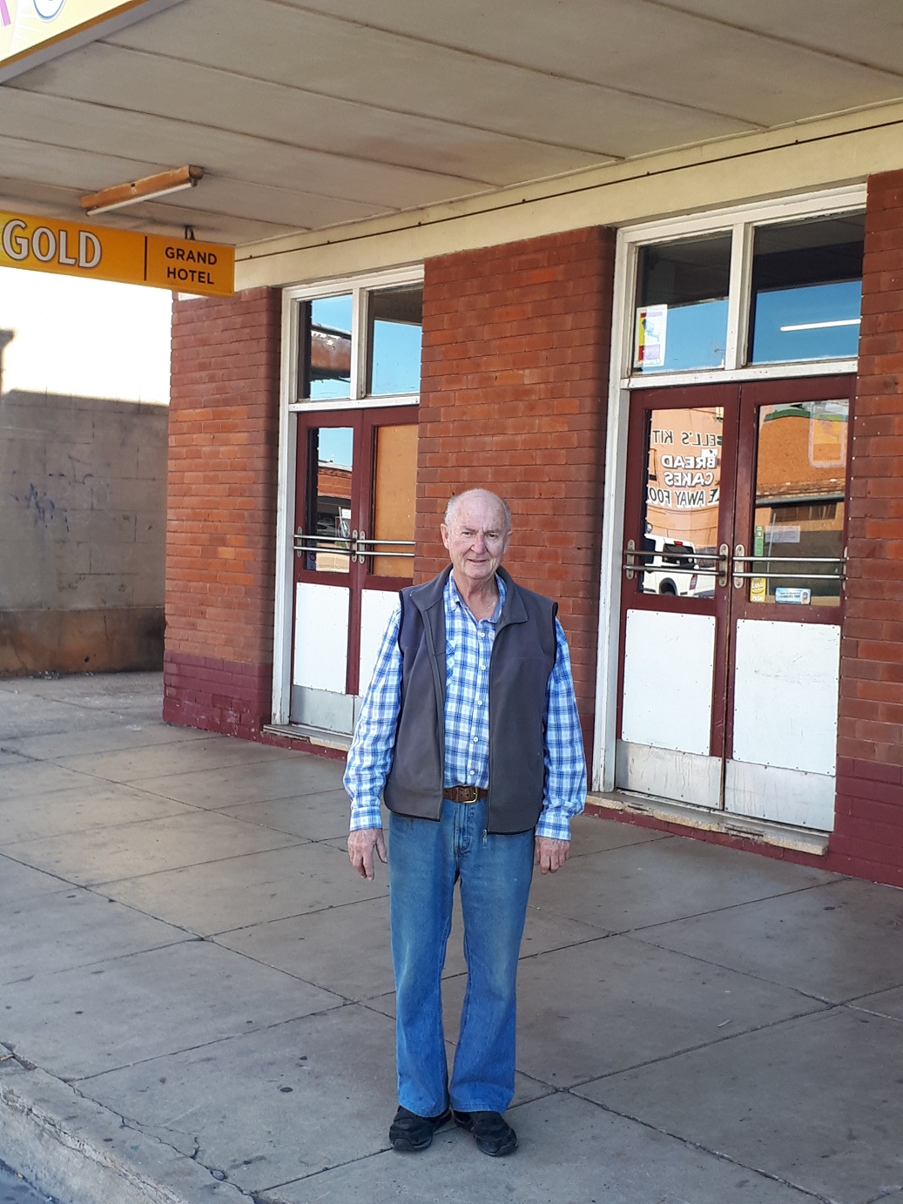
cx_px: 452
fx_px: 939
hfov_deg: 51.3
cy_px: 602
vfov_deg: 65.3
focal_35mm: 27
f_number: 1.9
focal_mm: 3.6
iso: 40
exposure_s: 1/114
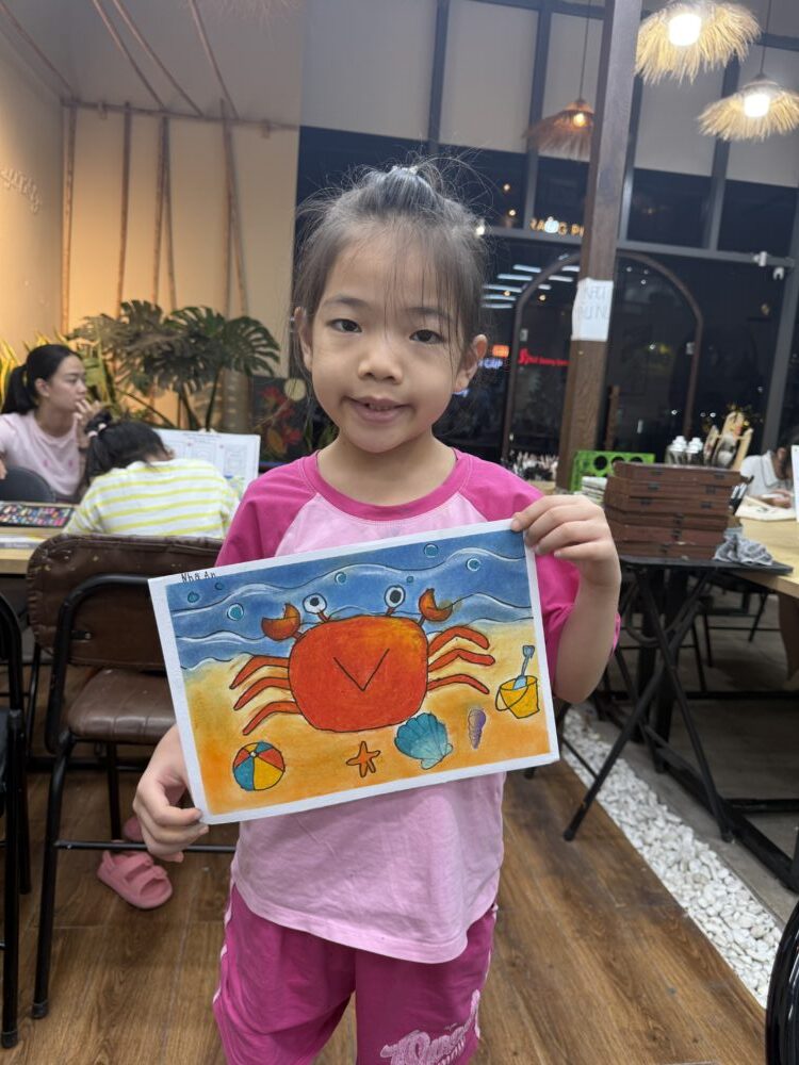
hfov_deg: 56.8
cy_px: 532
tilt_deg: -9.0
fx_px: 739
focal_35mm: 24
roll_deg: -4.1
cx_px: 400
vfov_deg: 71.6
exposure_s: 1/100
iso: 80
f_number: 1.78
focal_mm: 6.76
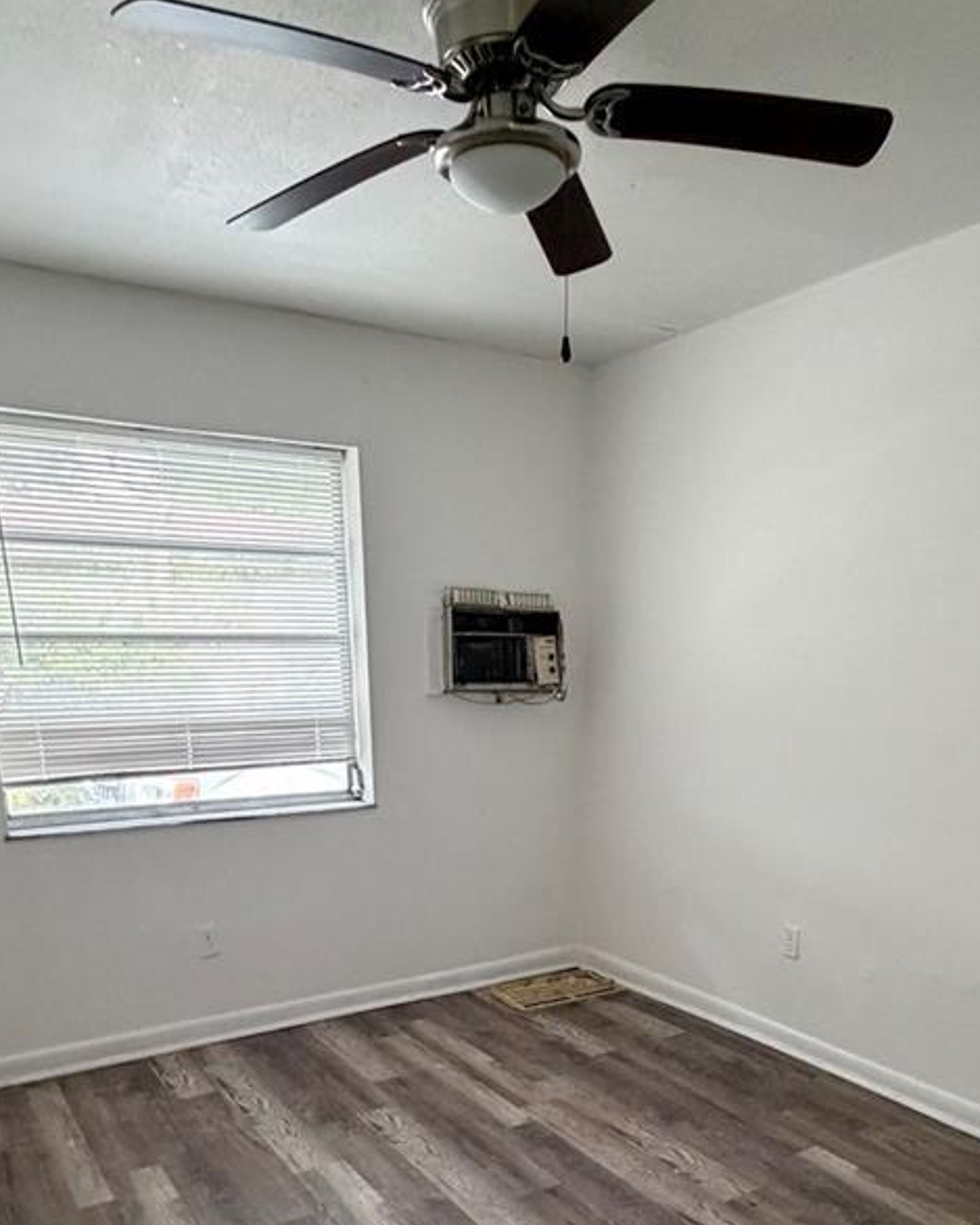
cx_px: 512
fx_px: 1015
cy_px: 987
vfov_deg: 57.4
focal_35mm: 28
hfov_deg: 51.5
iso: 400
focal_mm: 2.22
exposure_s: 1/60
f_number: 2.2
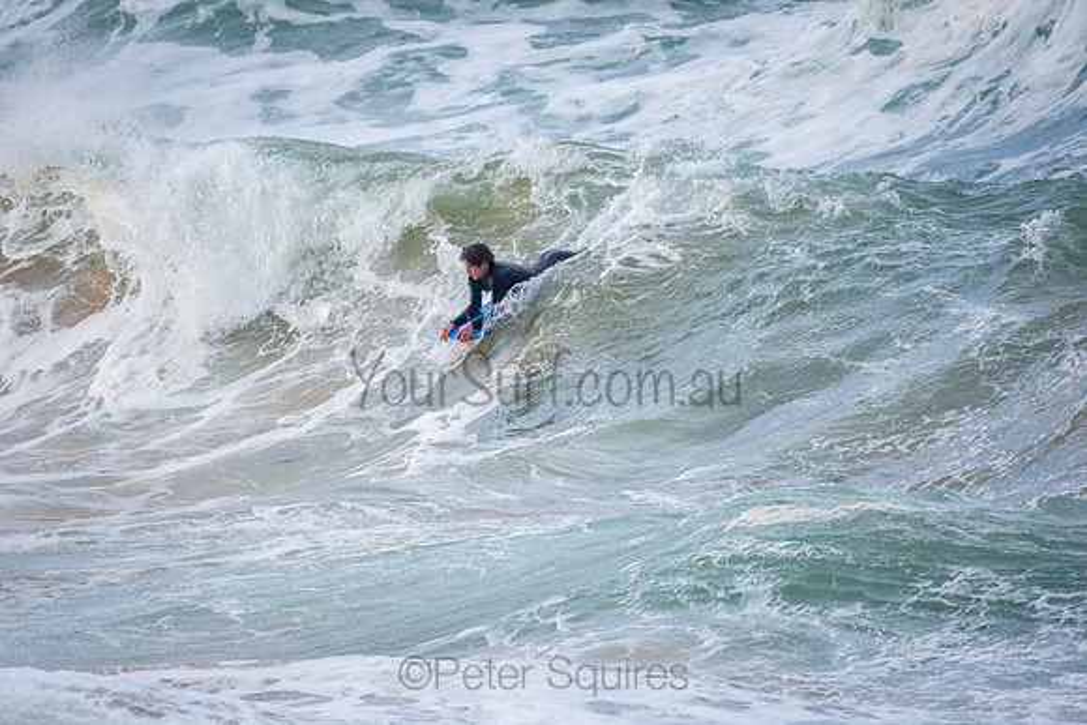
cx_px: 544
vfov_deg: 1.8
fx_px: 22650
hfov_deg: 2.7
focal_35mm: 750
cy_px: 362
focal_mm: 500
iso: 250
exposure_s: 1/1000
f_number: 5.6
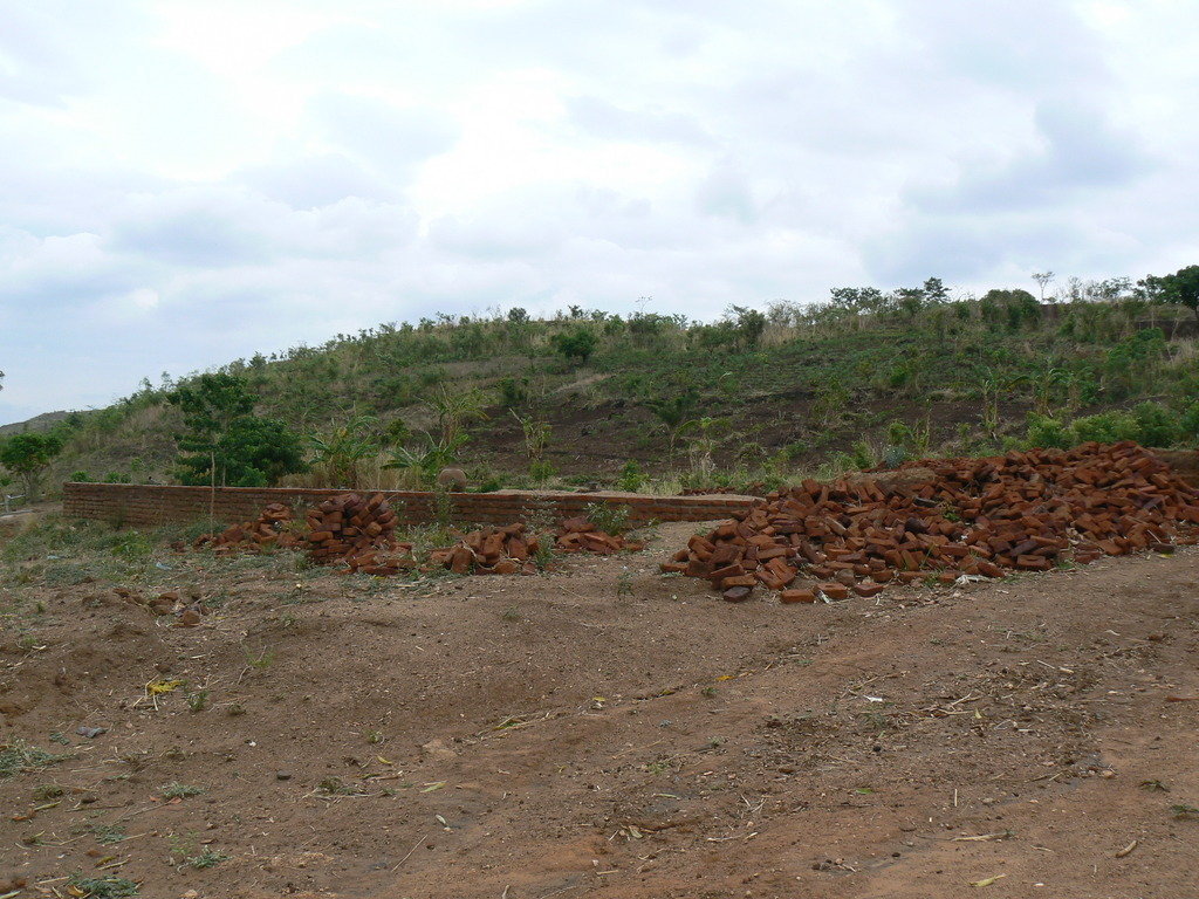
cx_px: 600
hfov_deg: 51.4
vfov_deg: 39.7
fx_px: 1247
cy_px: 450
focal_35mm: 36
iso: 80
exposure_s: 1/500
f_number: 6.3
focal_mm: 6
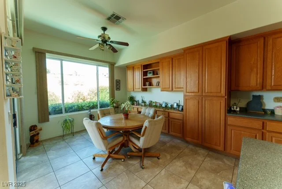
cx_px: 141
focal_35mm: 14
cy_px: 94
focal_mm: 14
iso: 100
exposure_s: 1
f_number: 14
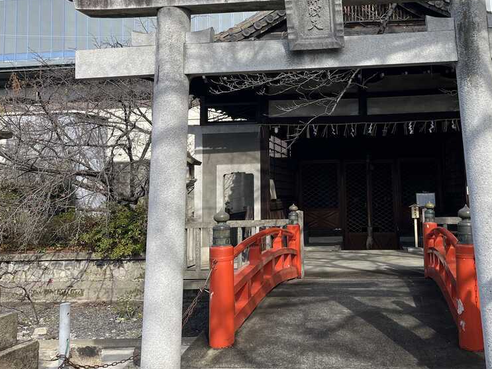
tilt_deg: +6.5
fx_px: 597
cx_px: 324
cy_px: 118
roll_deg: +1.0
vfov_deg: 34.0
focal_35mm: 42
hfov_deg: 44.2
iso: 50
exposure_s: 1/2410
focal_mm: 5.1
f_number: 1.6
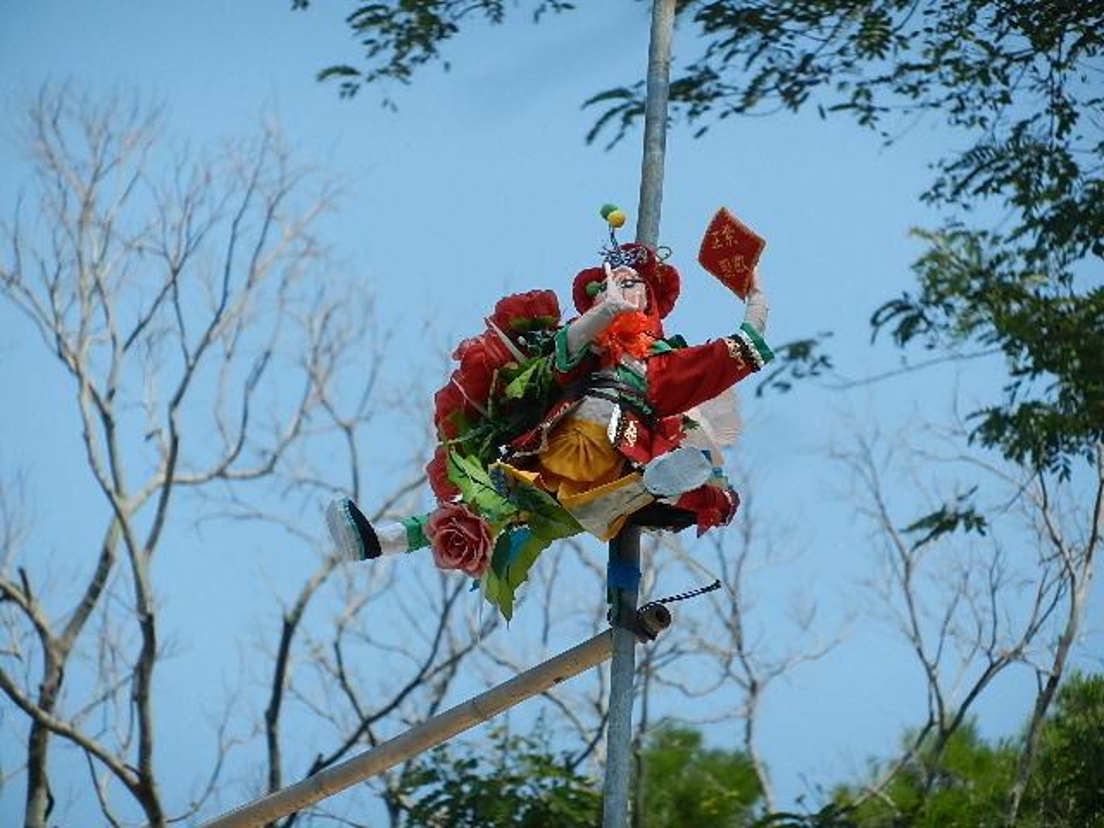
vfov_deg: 5.1
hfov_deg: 6.8
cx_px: 552
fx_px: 9313
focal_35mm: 292
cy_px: 414
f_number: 5.3
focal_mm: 52.6
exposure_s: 1/800
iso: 160
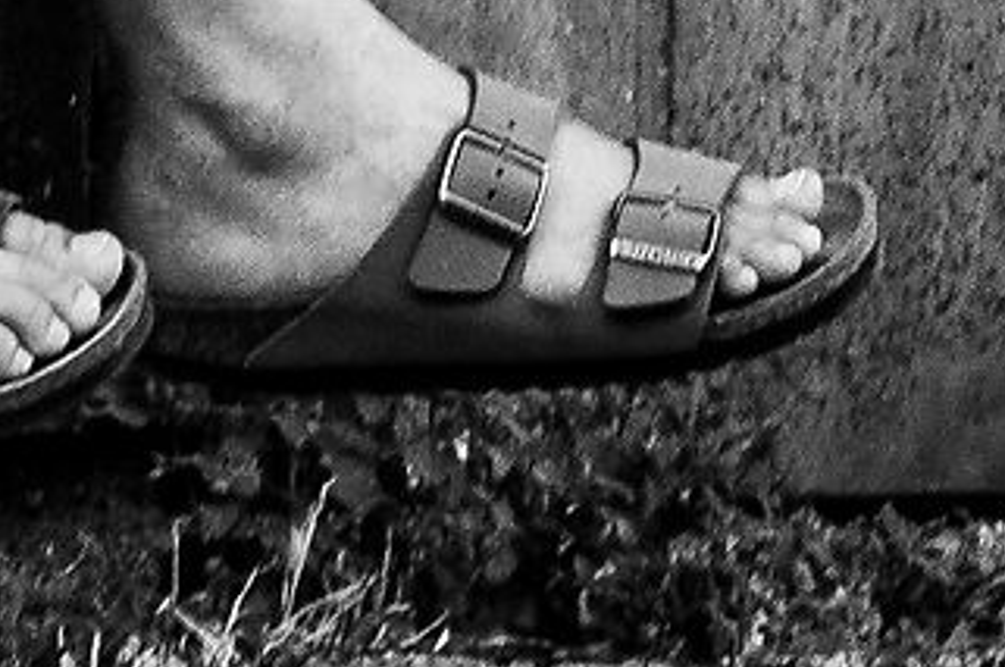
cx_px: 19
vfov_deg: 0.9
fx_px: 40669
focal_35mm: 1459
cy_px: -918
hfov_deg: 1.4
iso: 200
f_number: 6.3
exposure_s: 1/160
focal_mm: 130
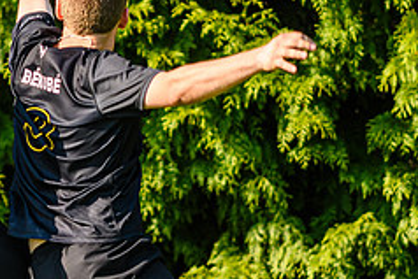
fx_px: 12129
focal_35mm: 1044
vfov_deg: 1.3
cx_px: 1
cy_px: 123
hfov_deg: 2.0
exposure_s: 1/1250
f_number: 3.2
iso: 100
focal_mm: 200
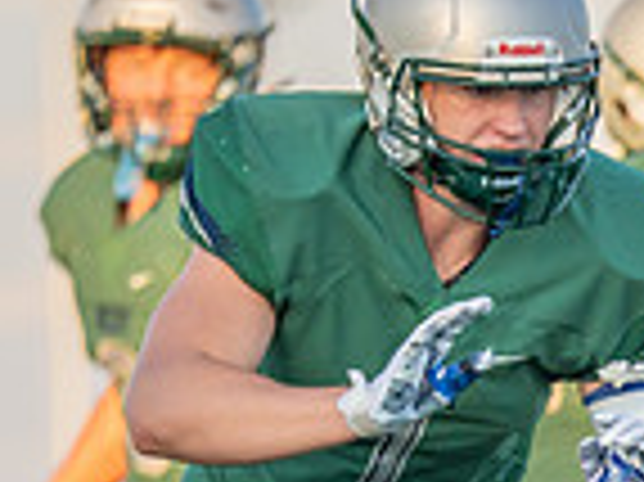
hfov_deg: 2.1
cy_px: 661
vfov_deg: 1.6
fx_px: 17455
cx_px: 1007
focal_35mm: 939
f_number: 2.8
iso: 250
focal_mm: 200
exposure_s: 1/1600
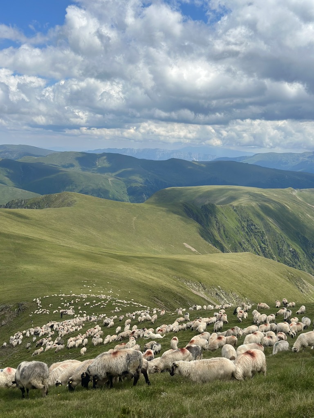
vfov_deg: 39.7
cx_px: 157
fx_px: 581
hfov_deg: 30.3
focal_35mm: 48
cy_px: 209
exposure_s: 1/7634
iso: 100
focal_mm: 6.86
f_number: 1.78
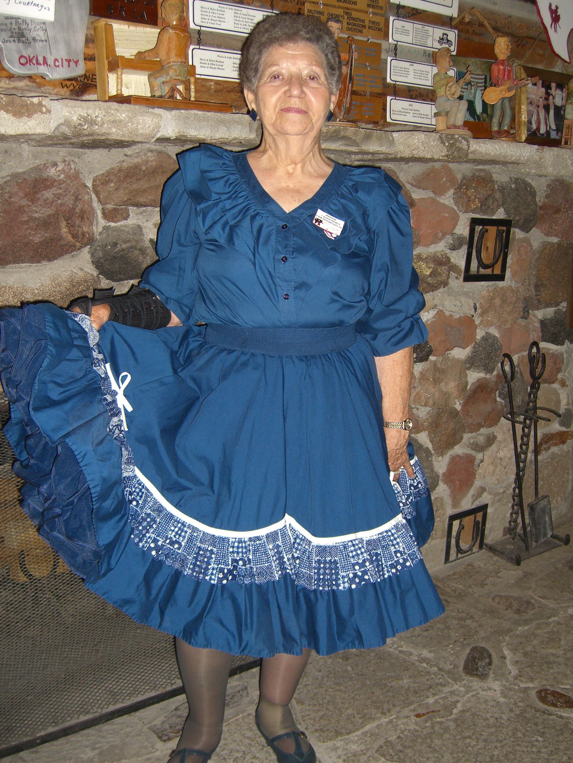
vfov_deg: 49.0
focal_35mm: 38
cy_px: 382
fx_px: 839
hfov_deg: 37.7
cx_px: 286
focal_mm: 7.9
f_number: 2.8
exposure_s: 1/60
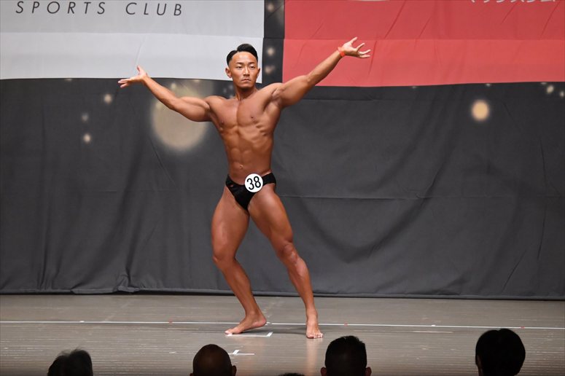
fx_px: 3169
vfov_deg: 6.8
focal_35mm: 202
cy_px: 188
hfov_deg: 10.2
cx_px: 282
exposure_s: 1/400
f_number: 5.6
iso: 6400
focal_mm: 135
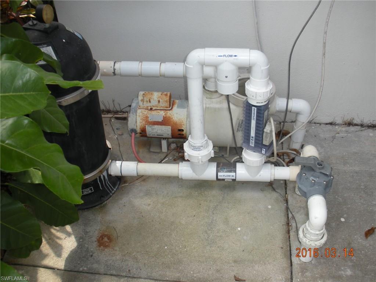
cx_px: 188
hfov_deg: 52.6
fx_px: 380
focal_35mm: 35
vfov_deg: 40.7
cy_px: 141
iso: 64
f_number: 3.5
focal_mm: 6.3
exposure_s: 1/162
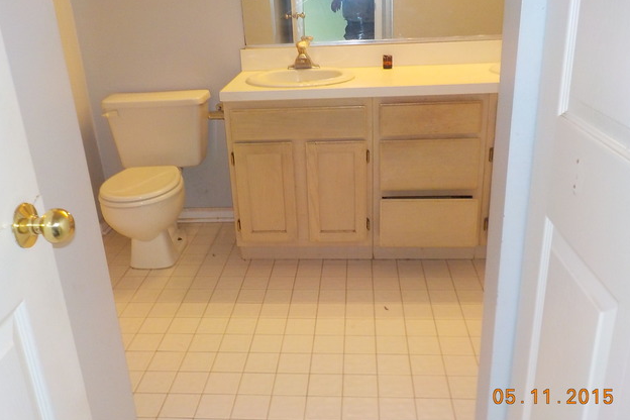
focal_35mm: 32
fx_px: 560
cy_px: 205
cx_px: 319
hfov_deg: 58.7
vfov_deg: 41.1
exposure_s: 1/30
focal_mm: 4.1
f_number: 3.3
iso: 320
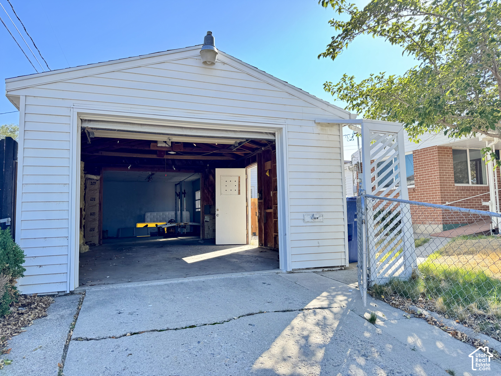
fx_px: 347
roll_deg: +0.9
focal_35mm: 24
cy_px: 188
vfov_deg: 56.8
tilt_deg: +3.8
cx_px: 250
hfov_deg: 71.6
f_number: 1.78
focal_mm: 6.76
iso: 80
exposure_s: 1/331
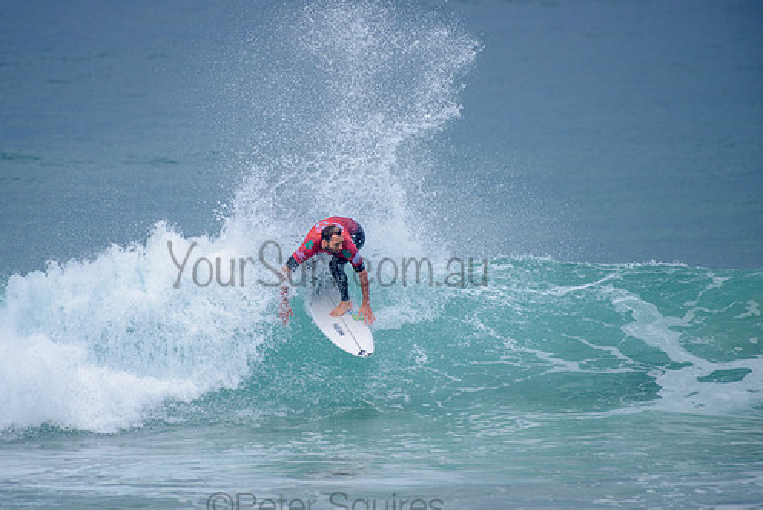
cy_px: 251
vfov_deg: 2.4
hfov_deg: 3.5
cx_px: 325
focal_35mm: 583
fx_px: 12363
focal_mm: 500
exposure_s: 1/2000
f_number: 5.6
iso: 180
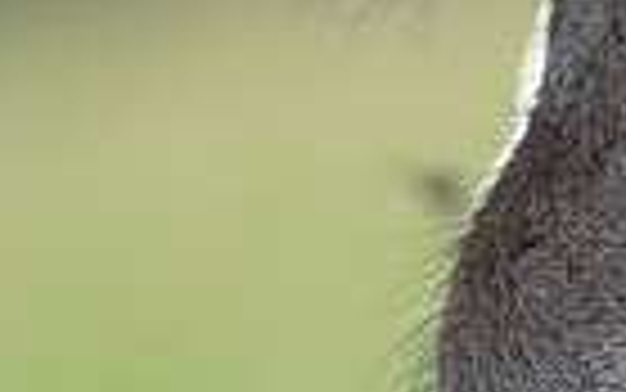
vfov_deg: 1.0
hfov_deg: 1.6
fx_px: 21829
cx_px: 468
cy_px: 867
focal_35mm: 1279
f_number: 3.5
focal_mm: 200
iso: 180
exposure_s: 1/1250
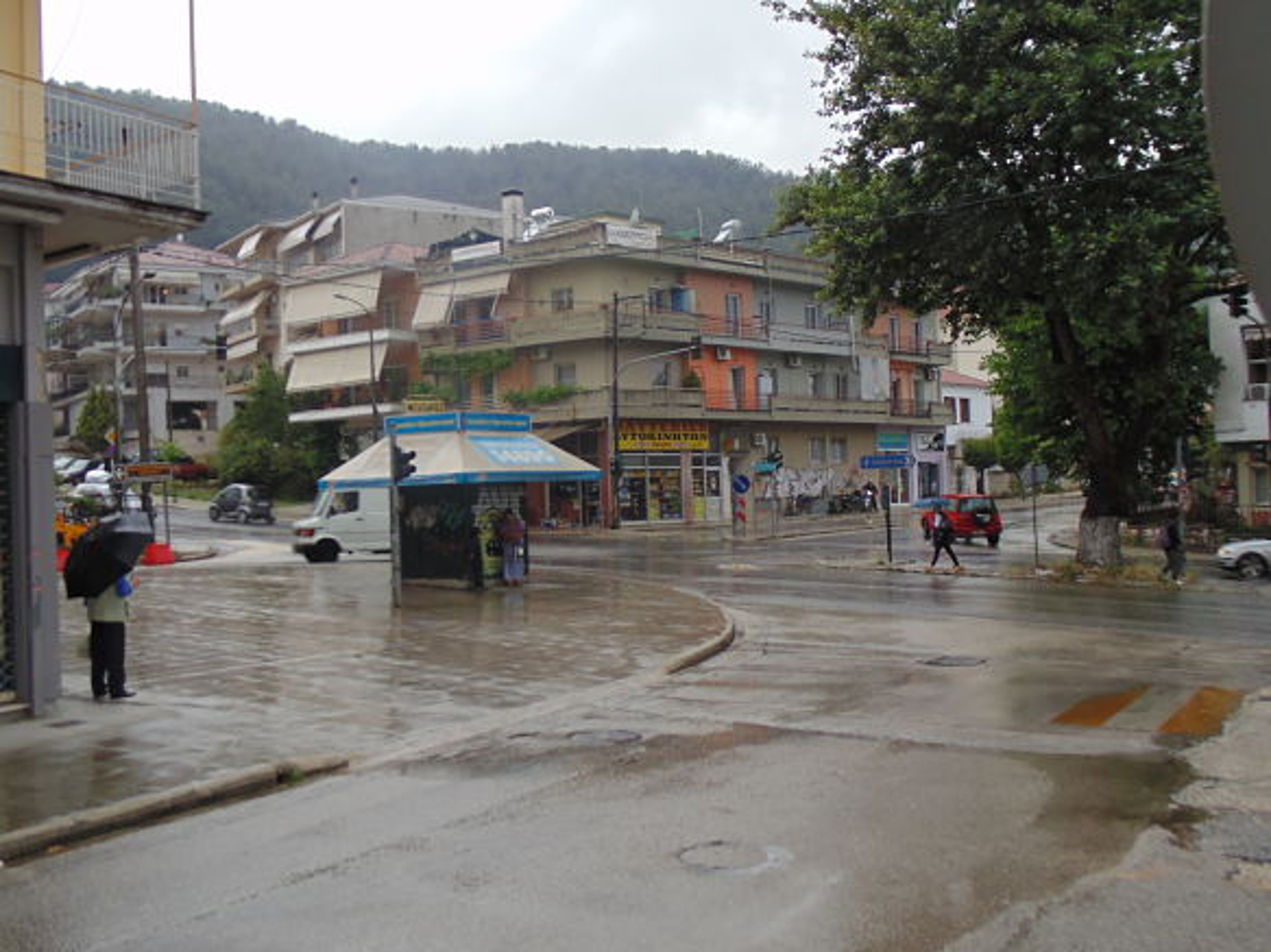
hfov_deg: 52.6
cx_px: 619
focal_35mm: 35
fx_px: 1285
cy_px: 471
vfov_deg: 40.7
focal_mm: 6.1
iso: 80
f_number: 3.3
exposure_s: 1/40
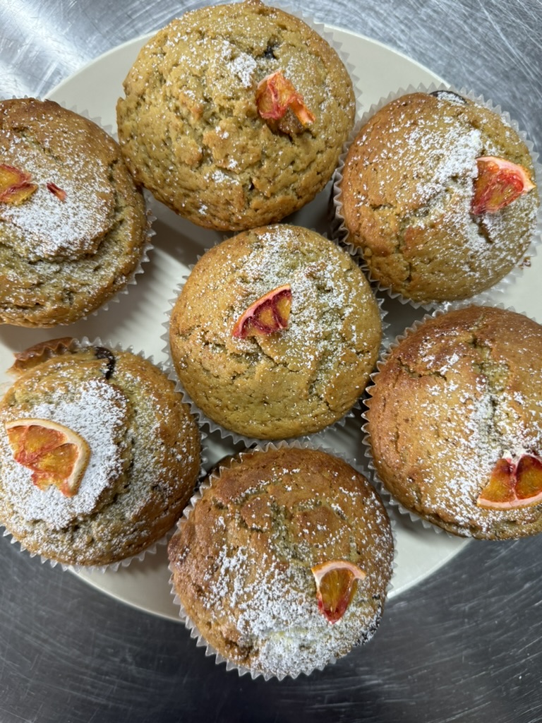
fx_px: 501
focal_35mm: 24
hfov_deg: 56.8
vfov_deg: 71.6
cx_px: 271
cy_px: 362
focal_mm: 6.76
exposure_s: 1/50
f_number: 1.78
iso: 200
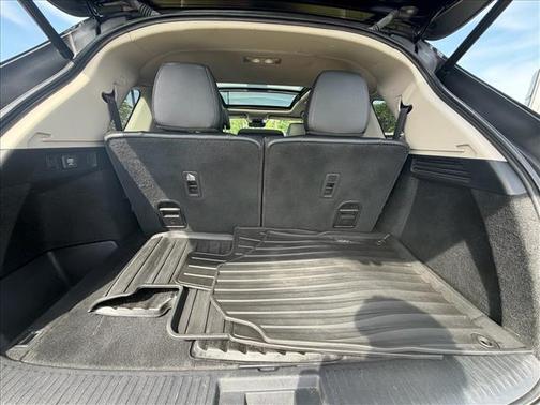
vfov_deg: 85.7
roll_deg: -0.5
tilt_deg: -17.1
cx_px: 270
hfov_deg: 102.1
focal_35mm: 14
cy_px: 202
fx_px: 218
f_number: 2.2
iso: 64
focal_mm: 2.22
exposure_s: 1/159
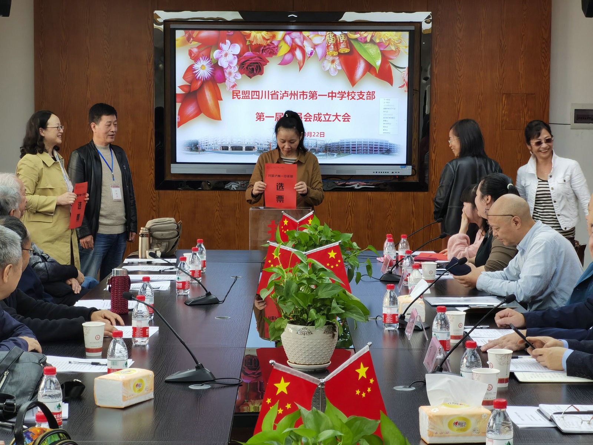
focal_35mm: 81
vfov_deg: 18.2
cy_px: 222
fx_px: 1388
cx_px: 296
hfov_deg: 24.1
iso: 80
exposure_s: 1/50
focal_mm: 7.48
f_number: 2.4
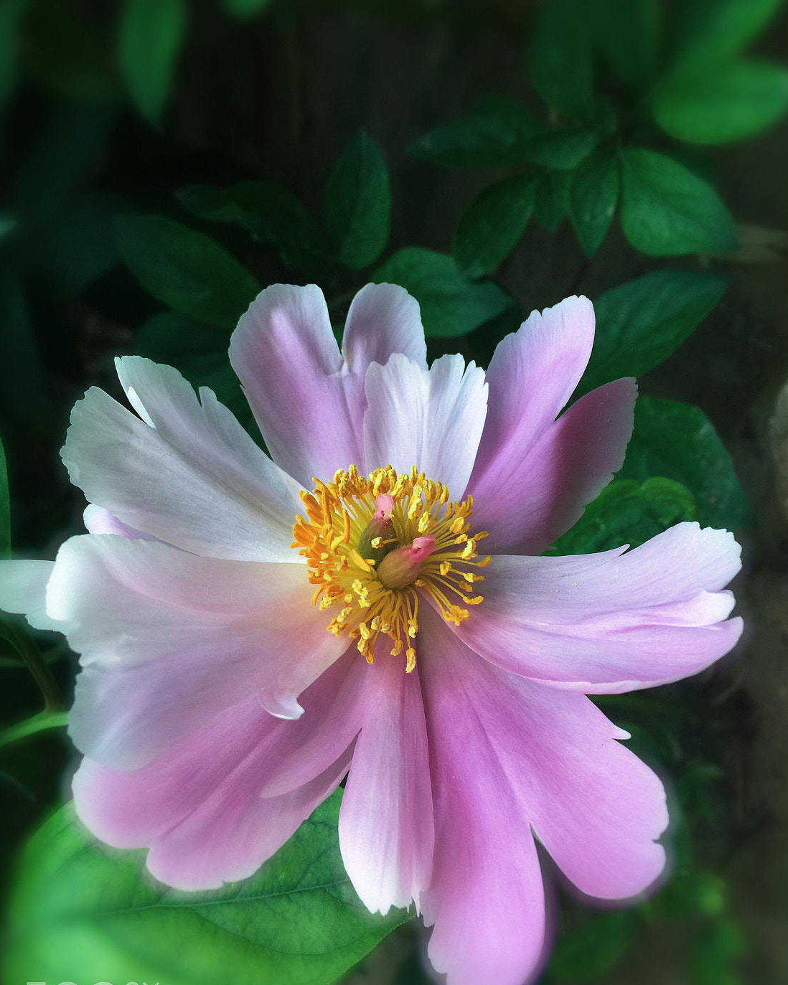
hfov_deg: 44.5
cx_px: 412
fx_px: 962
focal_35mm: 33
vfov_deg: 54.2
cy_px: 519
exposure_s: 1/33
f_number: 2.2
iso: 40
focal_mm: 4.15
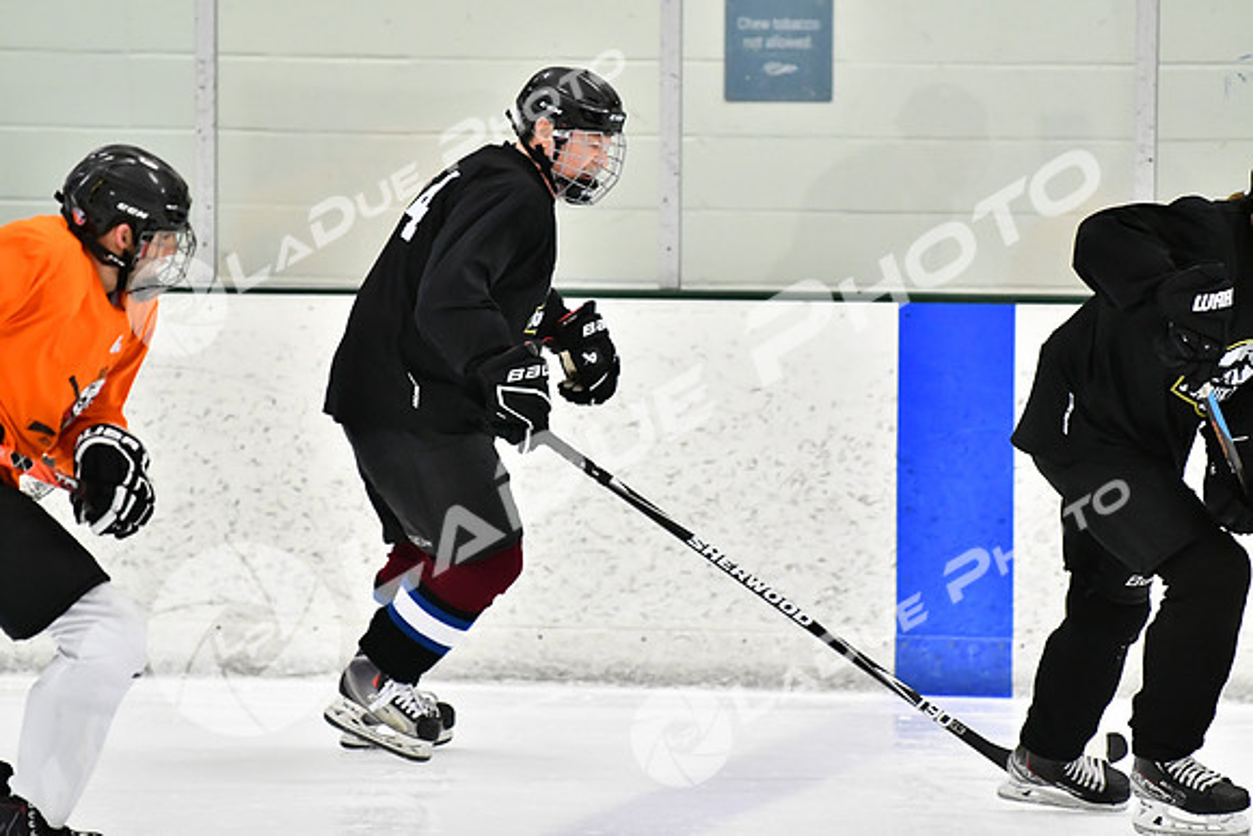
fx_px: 9921
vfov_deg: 4.8
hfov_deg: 7.2
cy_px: 418
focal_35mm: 285
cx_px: 626
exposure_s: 1/1250
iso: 5000
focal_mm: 190
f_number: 2.8
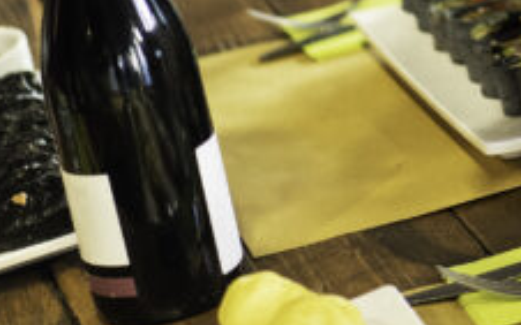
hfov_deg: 8.0
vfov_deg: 5.0
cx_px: 855
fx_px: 3605
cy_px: -451
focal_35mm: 254
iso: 800
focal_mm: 55
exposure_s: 1/250
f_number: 1.8
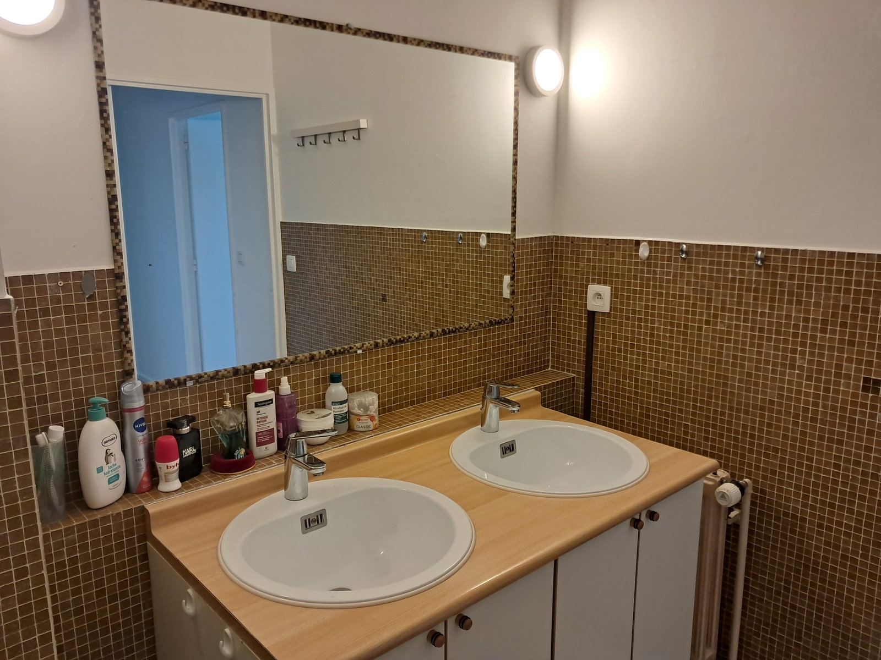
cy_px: 330
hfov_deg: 65.3
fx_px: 687
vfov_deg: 51.4
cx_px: 440
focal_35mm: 27
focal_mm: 4
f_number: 1.8
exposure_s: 1/60
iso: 160
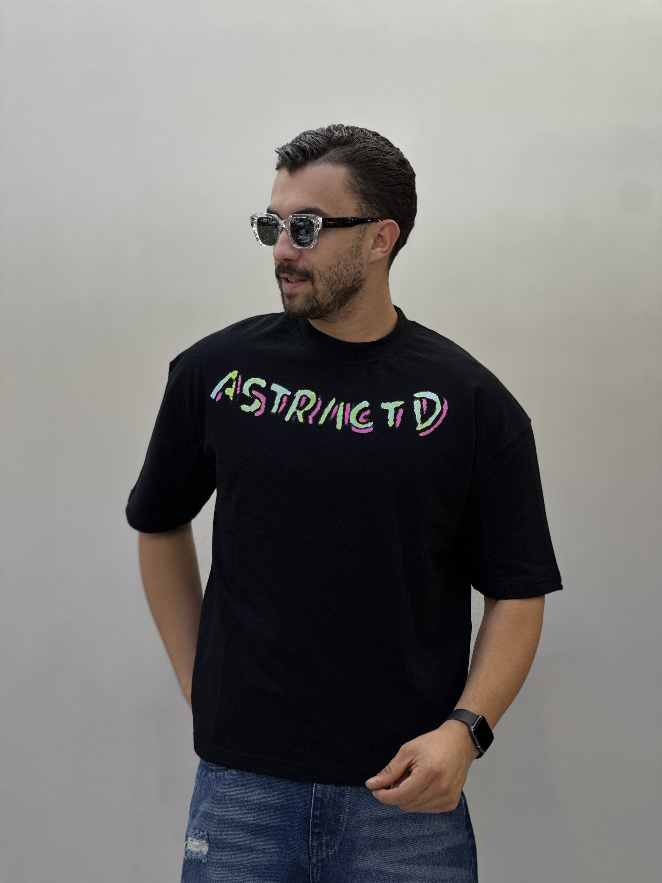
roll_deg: -0.9
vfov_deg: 25.3
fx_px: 1963
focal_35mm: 77
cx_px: 331
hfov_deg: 19.1
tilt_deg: -0.2
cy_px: 442
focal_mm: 9
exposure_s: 1/33
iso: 125
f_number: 2.8
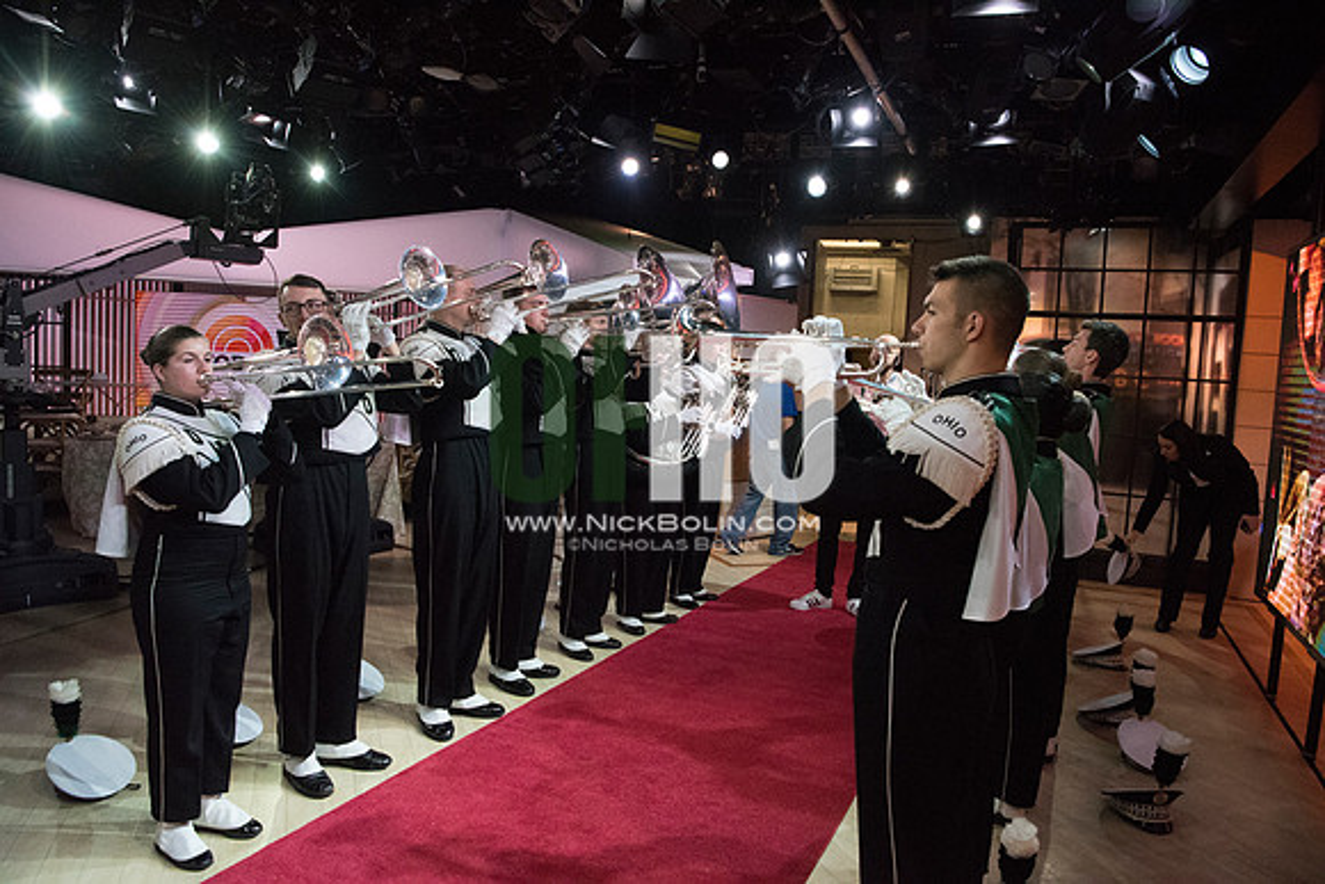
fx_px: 883
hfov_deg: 73.7
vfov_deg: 53.2
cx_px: 662
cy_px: 442
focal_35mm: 24
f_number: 5.6
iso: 12800
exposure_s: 1/1250
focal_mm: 24
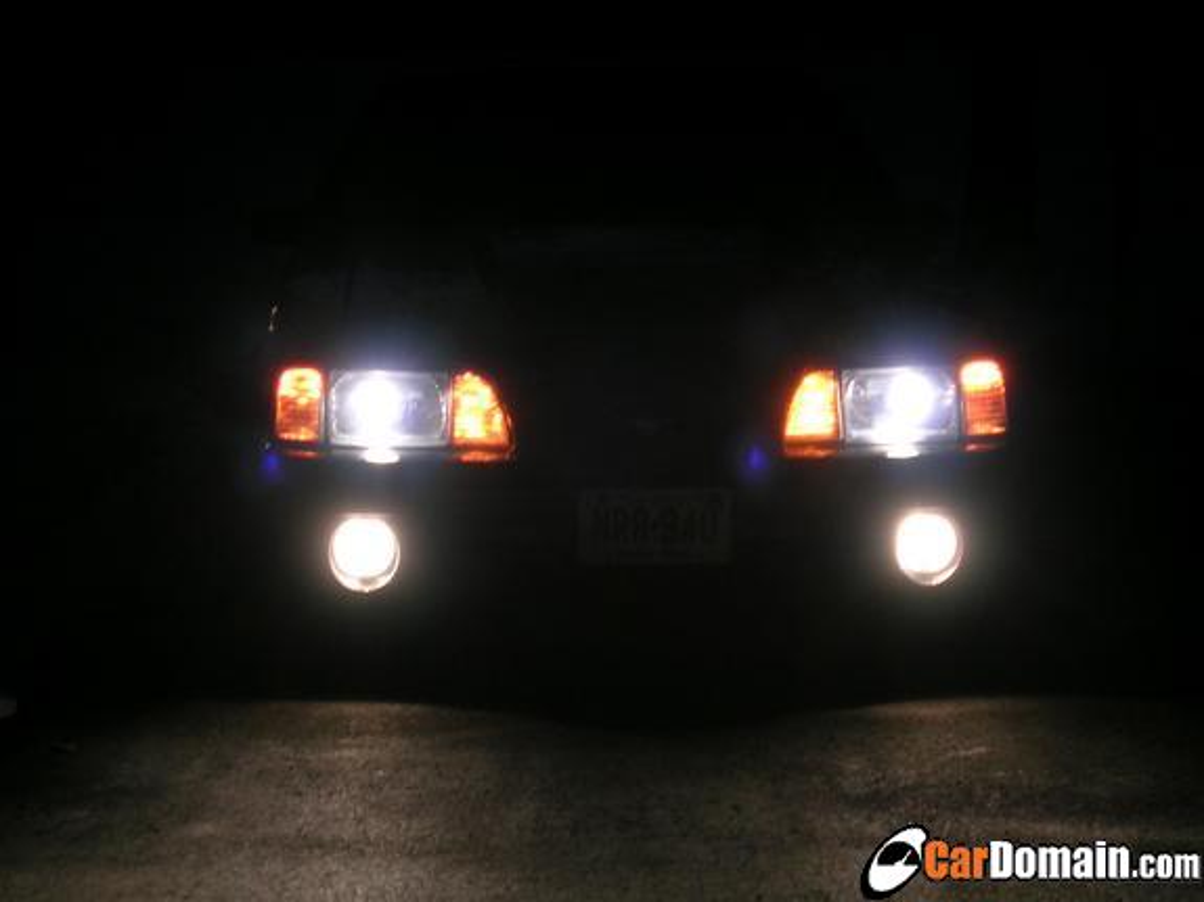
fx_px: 3408
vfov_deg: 15.1
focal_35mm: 98
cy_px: 451
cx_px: 602
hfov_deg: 20.0
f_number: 4.6
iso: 50
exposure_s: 1/5.3
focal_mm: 14.9
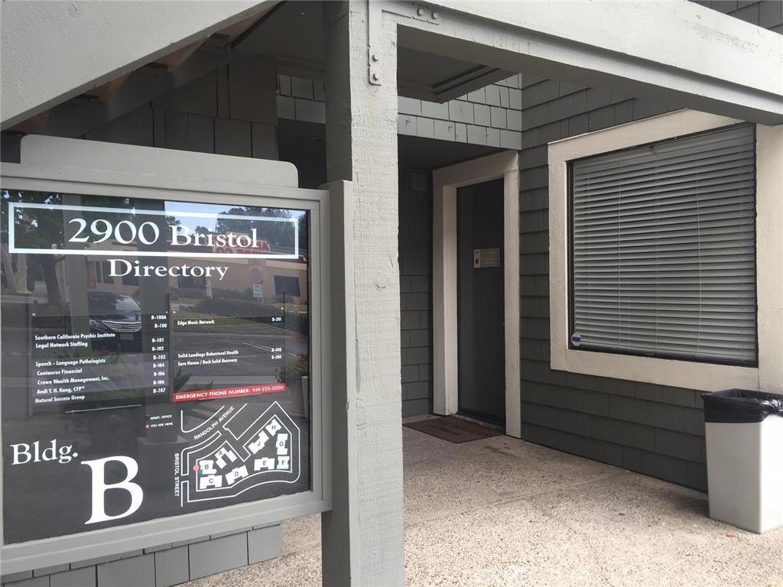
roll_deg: +0.4
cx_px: 392
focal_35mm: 29
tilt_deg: -0.2
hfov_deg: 61.7
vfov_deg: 48.2
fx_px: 656
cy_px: 294
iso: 32
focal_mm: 4.15
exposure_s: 1/120
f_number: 2.2
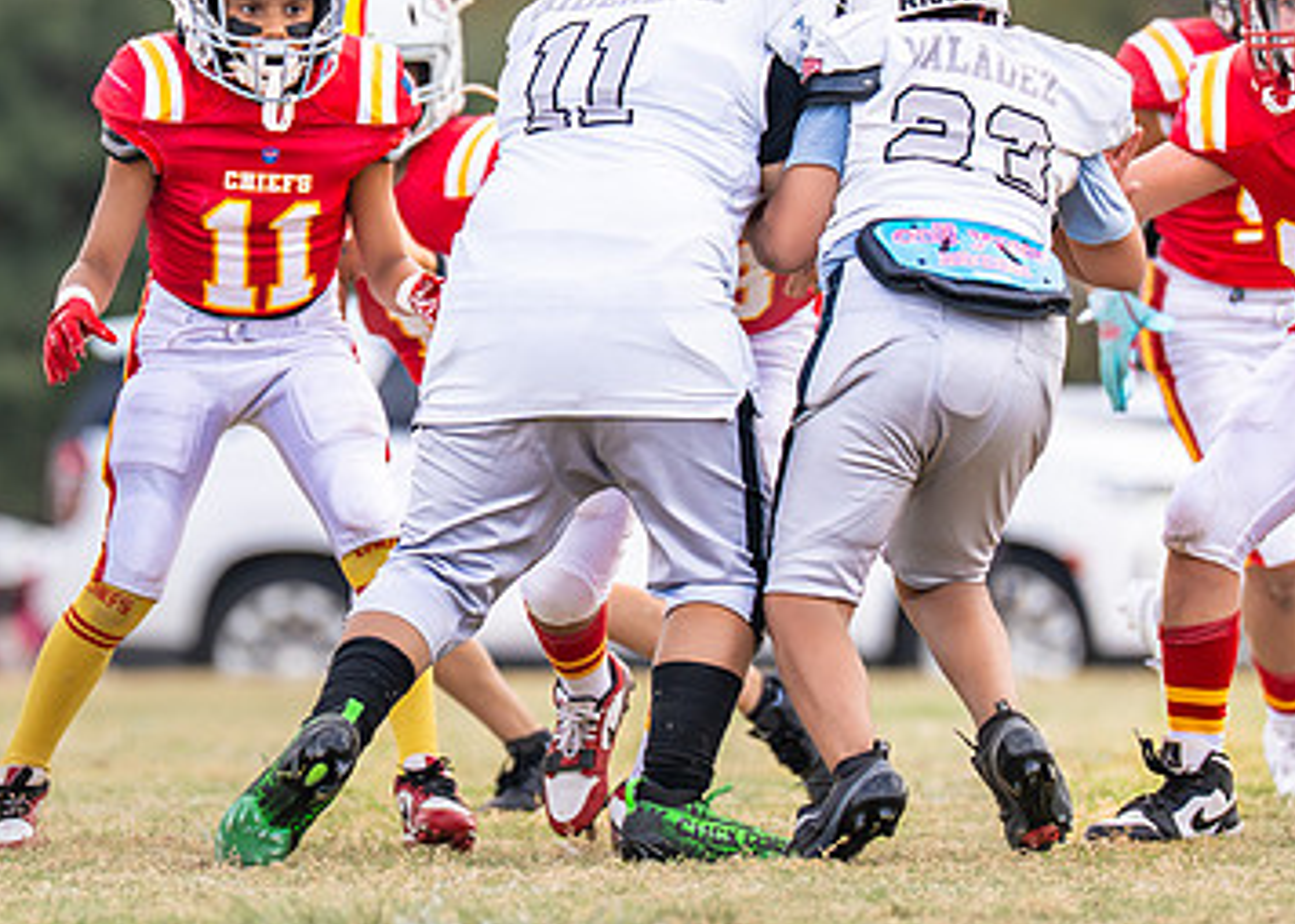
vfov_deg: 1.7
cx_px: 490
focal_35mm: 848
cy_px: 286
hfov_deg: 2.4
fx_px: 31177
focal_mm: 200
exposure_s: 1/1000
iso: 160
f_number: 2.8
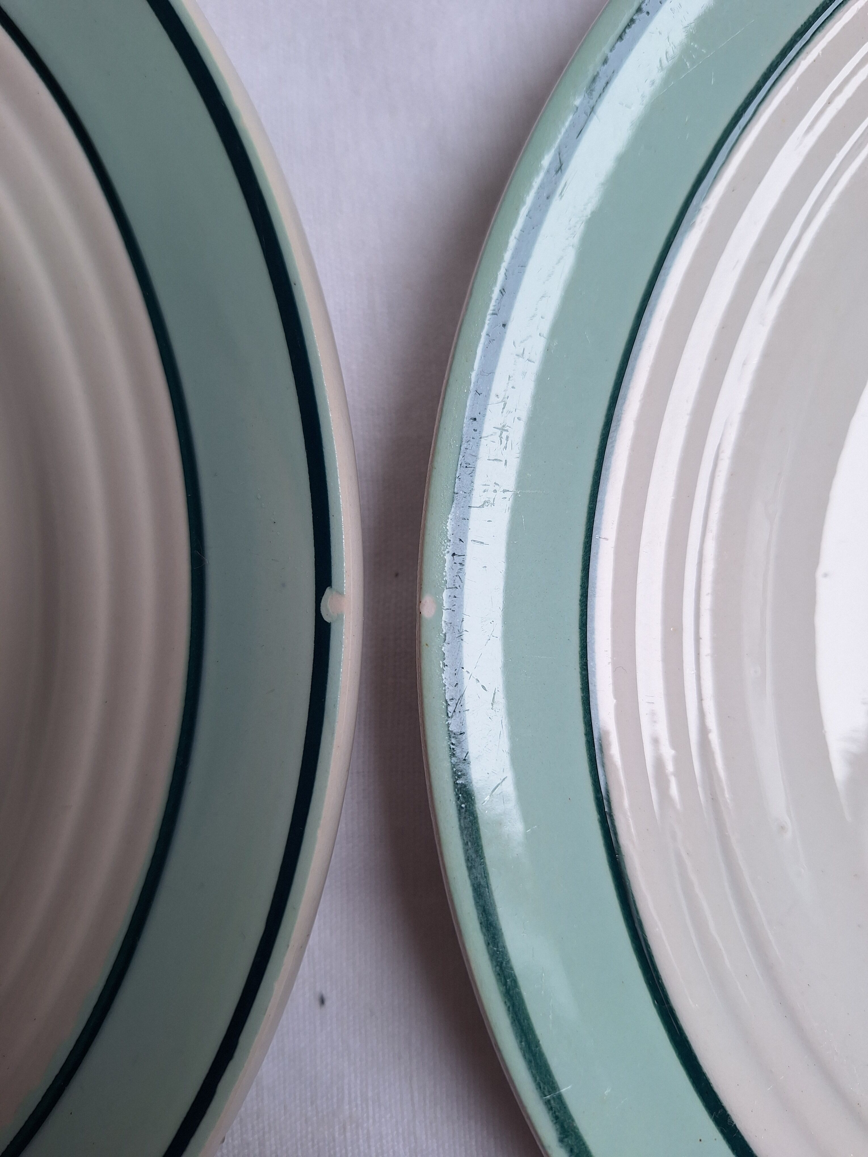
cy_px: 578
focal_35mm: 23
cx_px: 434
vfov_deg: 73.9
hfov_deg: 58.9
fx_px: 769
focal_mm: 5.54
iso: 40
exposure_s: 1/145
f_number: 1.8
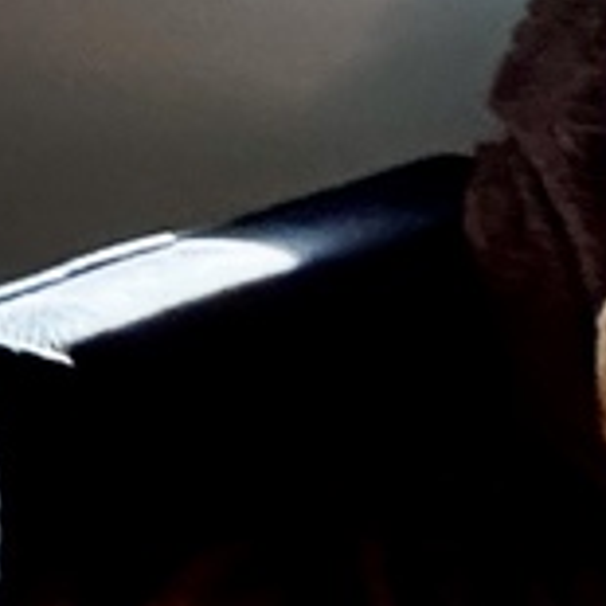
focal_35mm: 115
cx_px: -2174
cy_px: -661
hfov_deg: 7.0
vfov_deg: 12.9
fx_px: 2278
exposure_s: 1/53
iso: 250
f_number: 2.2
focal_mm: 2.22
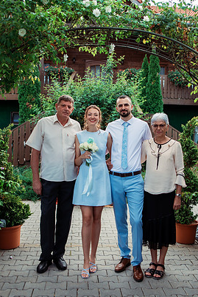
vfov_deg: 49.6
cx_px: 103
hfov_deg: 34.2
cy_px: 148
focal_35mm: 39
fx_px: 322
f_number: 3.5
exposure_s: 1/200
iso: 160
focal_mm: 35
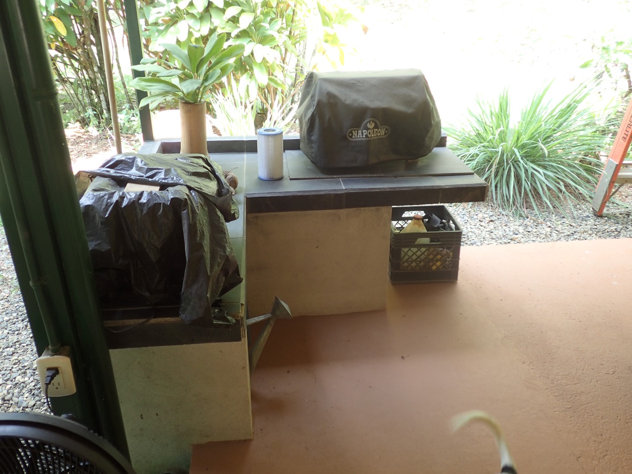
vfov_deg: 46.8
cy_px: 237
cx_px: 316
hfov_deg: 60.0
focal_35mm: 30
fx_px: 548
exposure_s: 1/80
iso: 100
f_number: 2.3
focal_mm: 5.5
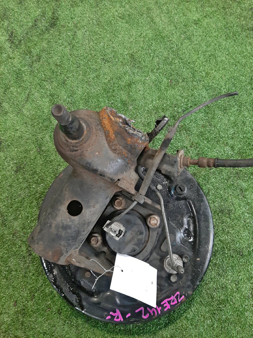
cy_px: 169
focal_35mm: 26
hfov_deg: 53.1
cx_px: 126
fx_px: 253
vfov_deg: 67.3
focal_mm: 3.93
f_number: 1.7
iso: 225
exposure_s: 1/25
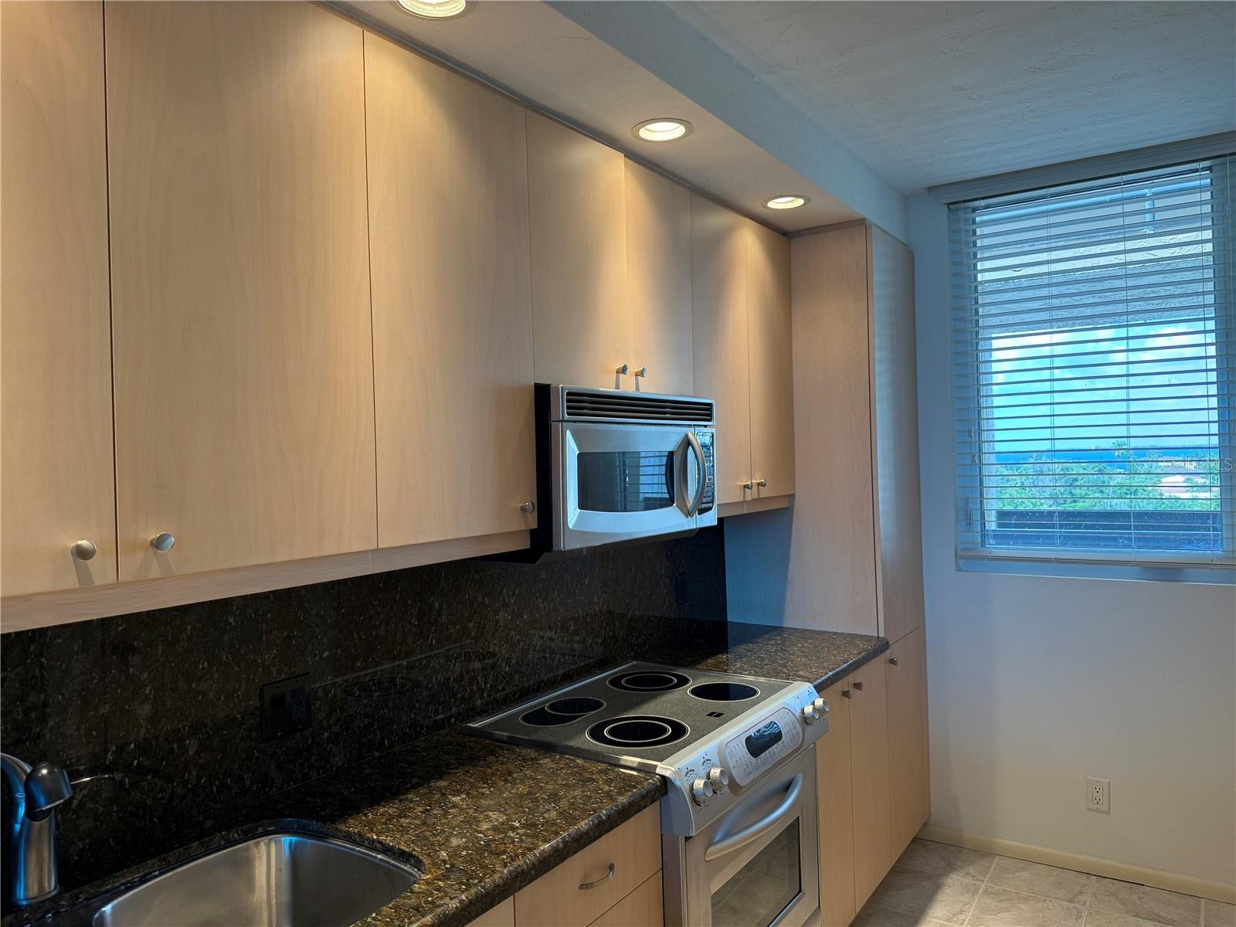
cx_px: 618
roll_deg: +1.4
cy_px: 464
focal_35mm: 24
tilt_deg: -0.1
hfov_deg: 71.6
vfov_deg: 56.8
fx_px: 857
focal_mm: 6.76
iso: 125
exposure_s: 1/120
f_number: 1.78
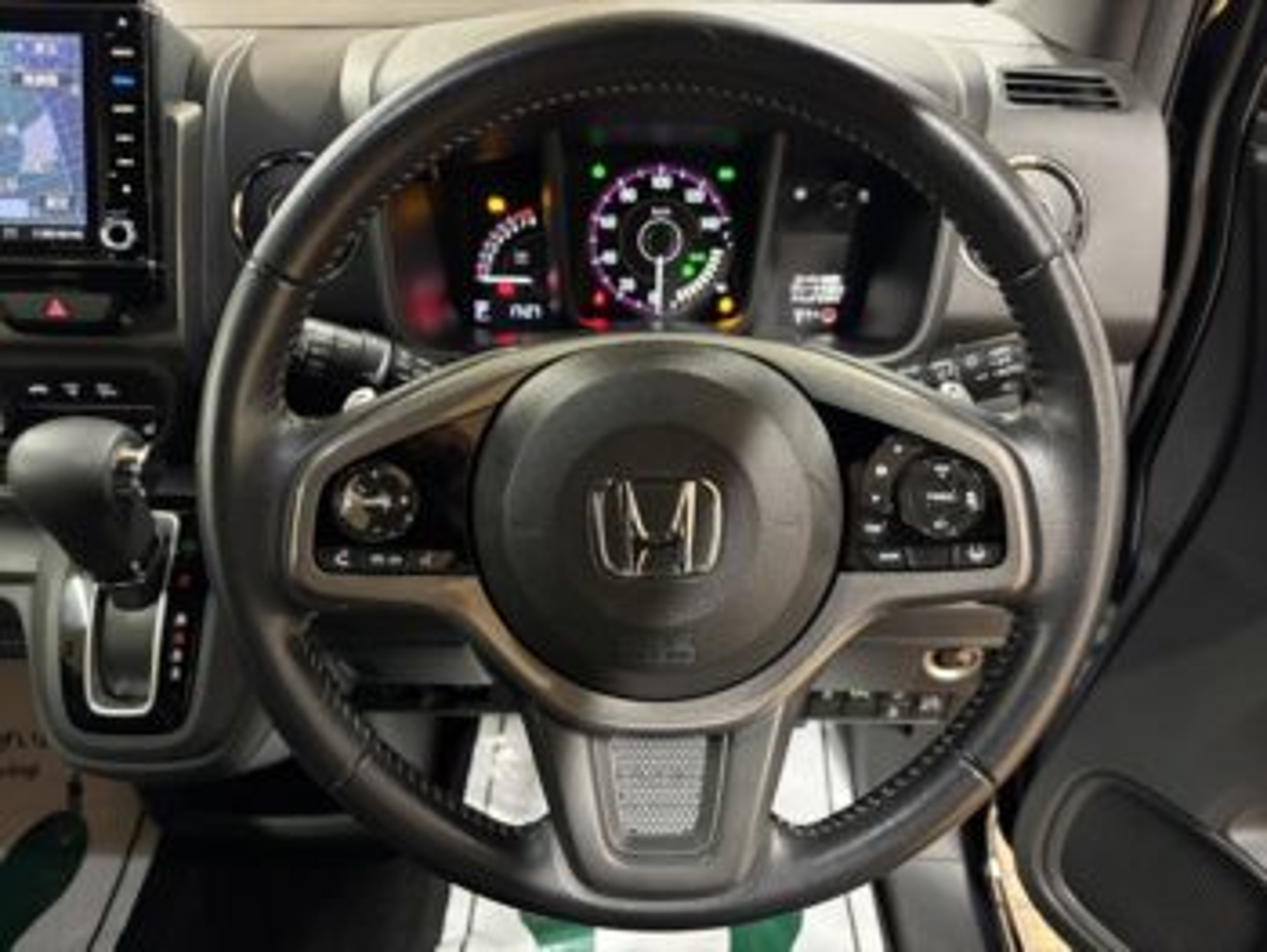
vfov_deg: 53.1
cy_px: 476
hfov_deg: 67.3
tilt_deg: -34.8
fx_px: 952
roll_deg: +0.5
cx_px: 634
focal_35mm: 26
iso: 500
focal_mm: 5.96
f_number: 1.6
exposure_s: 1/24
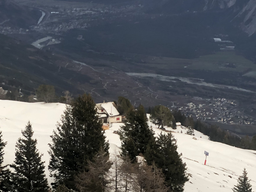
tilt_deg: -5.3
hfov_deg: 16.3
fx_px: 888
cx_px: 205
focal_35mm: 120
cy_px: -3
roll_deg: +1.0
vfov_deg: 12.2
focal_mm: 6
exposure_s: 1/120
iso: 25
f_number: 2.4
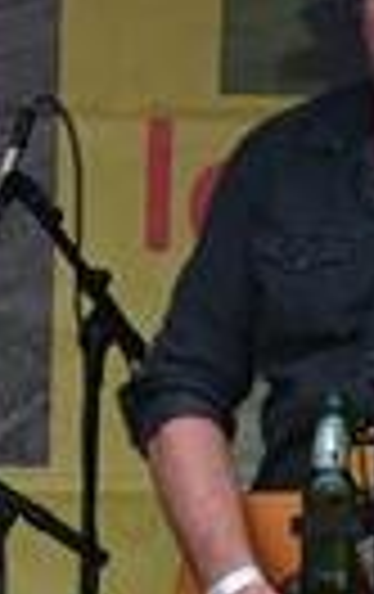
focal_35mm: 915
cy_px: 65
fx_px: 14858
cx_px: -725
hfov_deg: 1.4
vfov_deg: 2.3
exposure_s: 1/60
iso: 1000
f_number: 4.5
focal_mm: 120
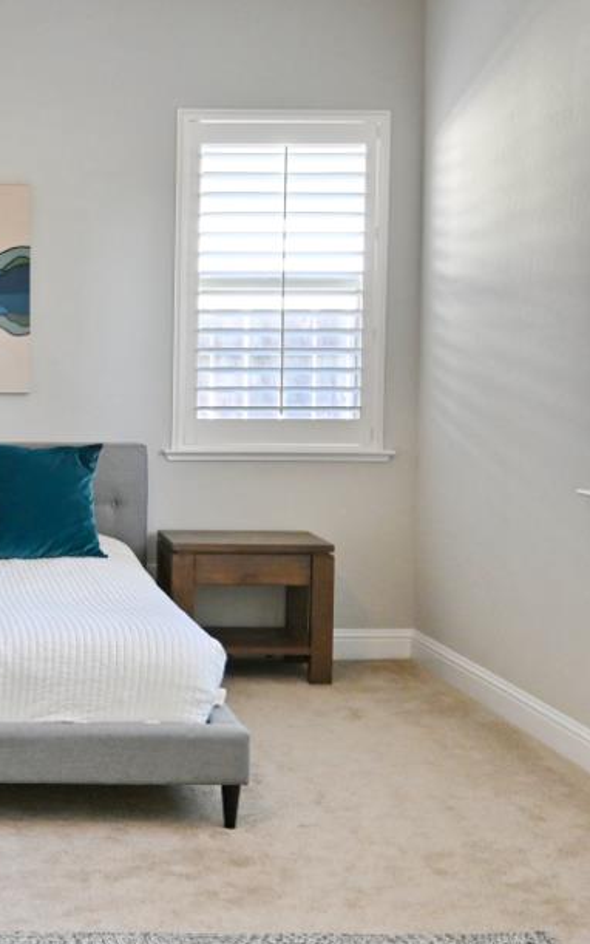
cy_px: 411
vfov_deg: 36.8
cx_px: -77
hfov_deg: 22.1
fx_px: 1415
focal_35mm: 55
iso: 720
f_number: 4
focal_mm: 22
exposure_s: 1/125
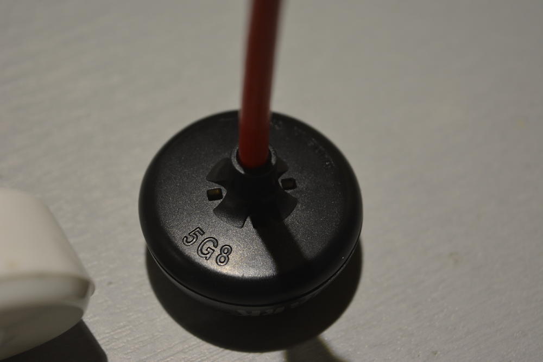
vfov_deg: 16.6
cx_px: 272
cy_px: 181
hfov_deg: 24.6
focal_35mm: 82
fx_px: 1244
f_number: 5.6
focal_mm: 55
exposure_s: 1/60
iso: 640
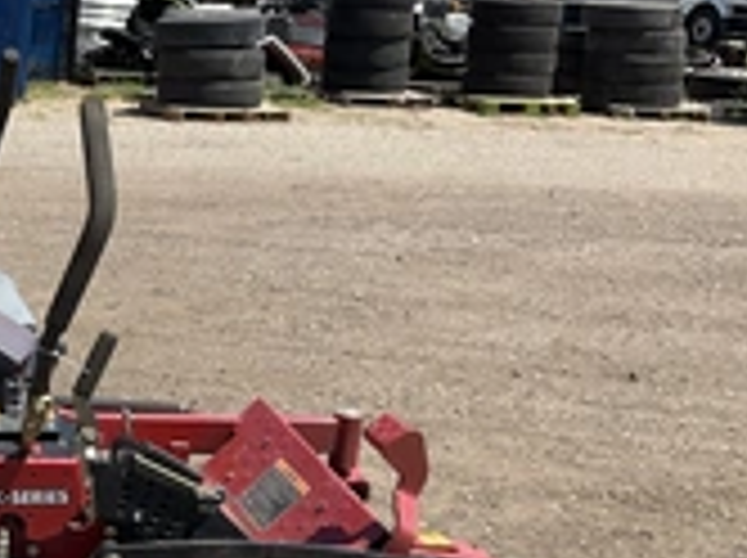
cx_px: -27
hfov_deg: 26.1
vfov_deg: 20.6
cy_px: 495
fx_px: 1508
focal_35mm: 70
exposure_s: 1/1490
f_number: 1.8
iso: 25
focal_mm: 3
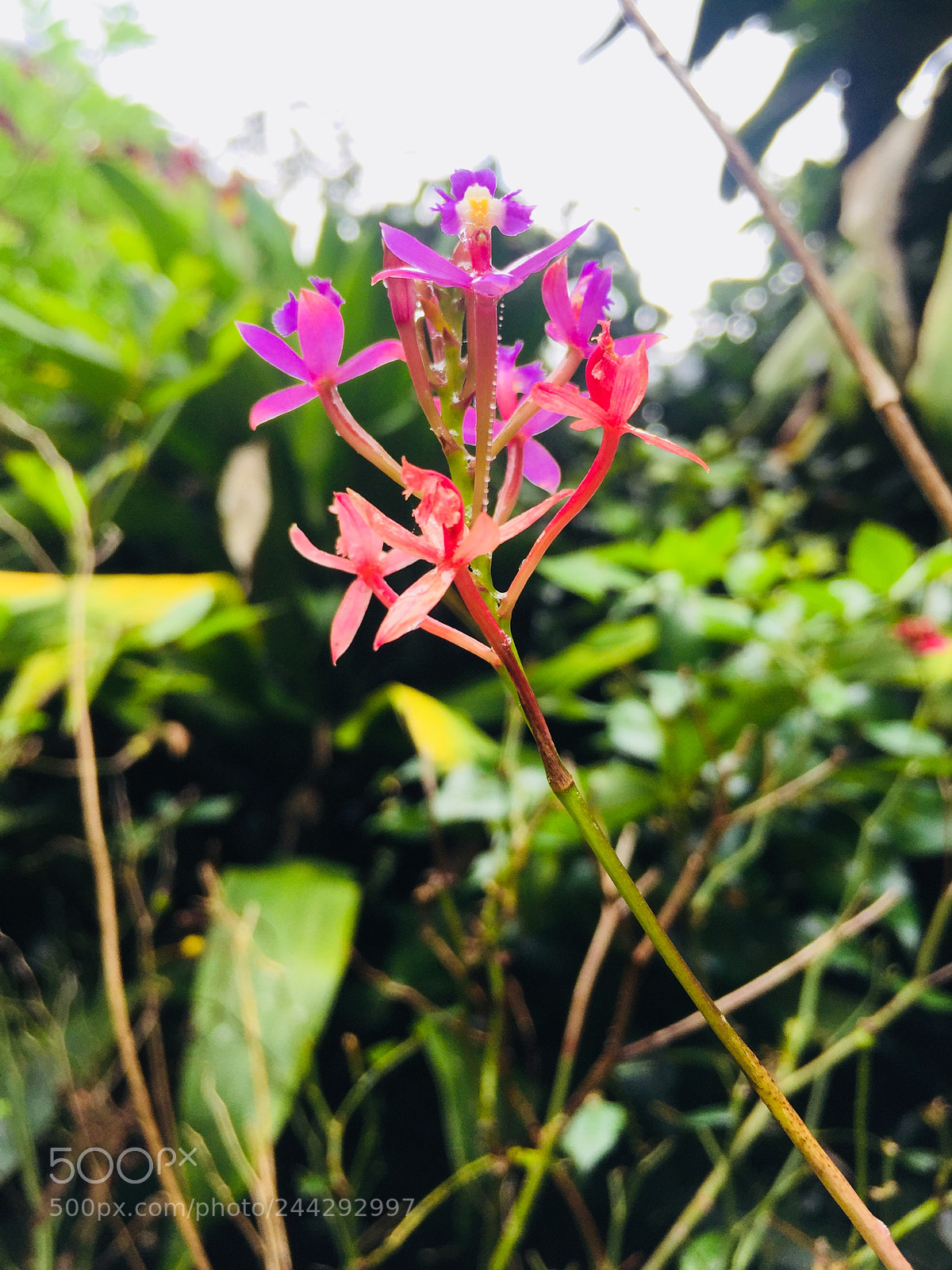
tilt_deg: +17.5
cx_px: 476
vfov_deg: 61.7
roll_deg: -5.3
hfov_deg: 48.2
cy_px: 635
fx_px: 1063
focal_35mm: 29
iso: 32
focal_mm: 4.15
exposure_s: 1/319
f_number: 2.2
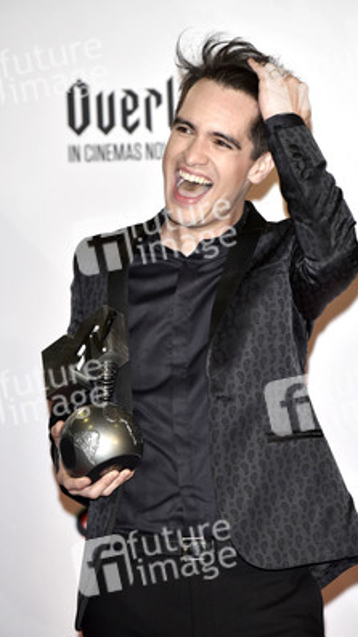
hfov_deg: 5.7
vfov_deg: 10.2
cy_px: 318
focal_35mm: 211
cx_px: 201
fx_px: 3565
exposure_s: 1/250
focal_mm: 200
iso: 2000
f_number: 5
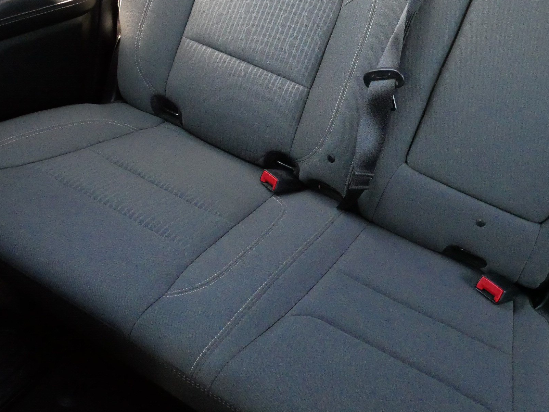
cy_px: 145
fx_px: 539
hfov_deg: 53.9
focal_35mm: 34
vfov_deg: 41.4
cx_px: 298
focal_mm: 12
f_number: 5.6
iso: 6400
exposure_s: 1/250
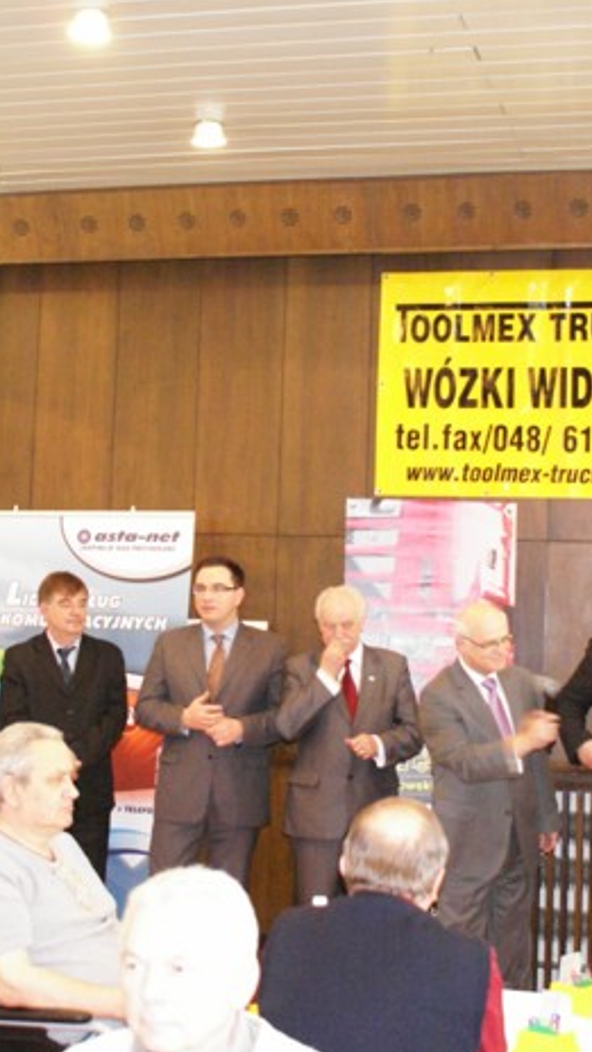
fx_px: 1591
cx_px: 295
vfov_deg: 36.6
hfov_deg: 21.1
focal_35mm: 57
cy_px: 528
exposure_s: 1/15
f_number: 4.5
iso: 1600
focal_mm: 24
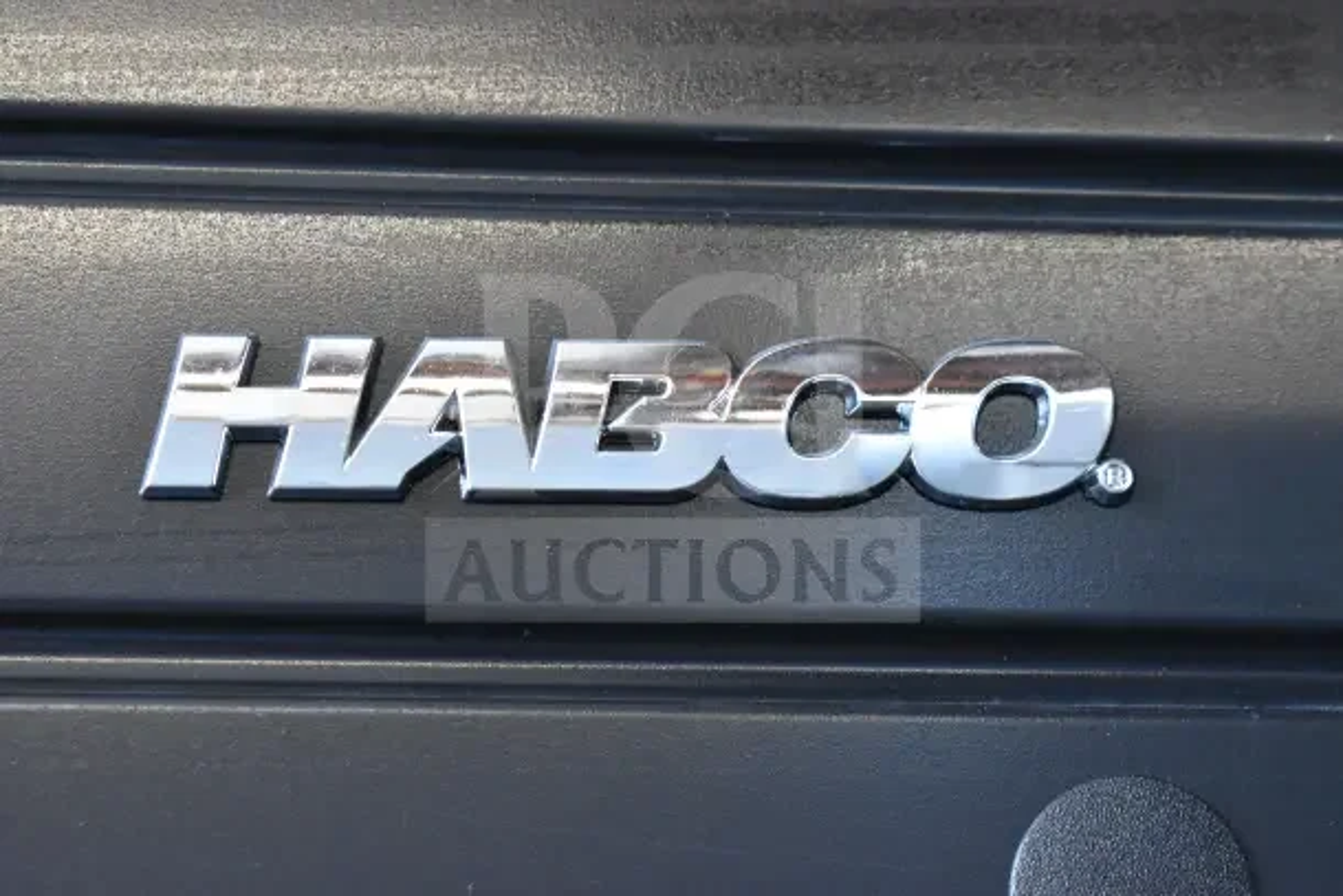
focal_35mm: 82
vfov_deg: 16.6
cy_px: 448
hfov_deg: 24.6
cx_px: 672
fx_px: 3078
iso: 6400
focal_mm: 55
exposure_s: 1/160
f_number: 6.3
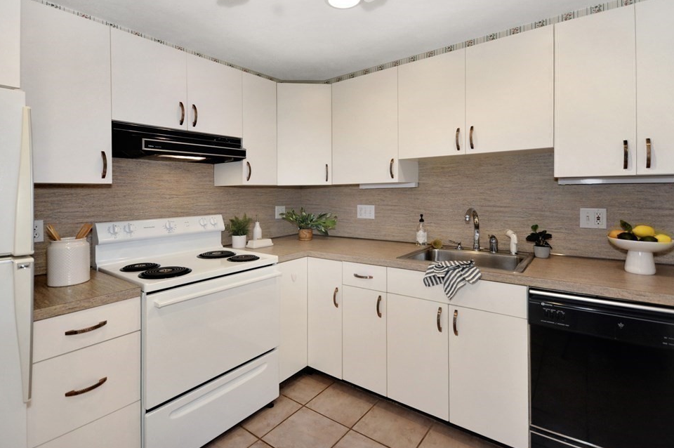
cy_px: 214
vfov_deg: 73.6
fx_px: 299
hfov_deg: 96.8
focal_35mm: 16
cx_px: 329
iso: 400
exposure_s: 1/60
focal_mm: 10
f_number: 5
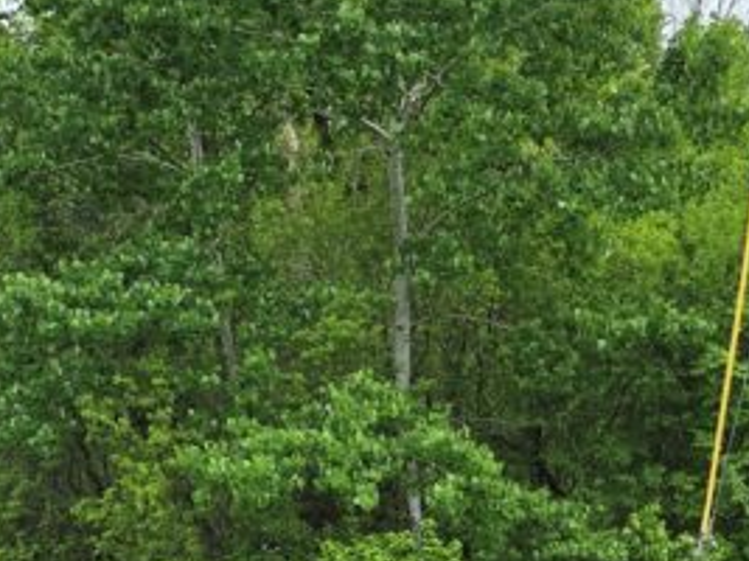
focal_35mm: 92
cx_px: 658
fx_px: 1990
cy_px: 640
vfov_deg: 15.6
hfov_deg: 20.9
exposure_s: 1/586
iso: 12
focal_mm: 6.3
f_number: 1.7
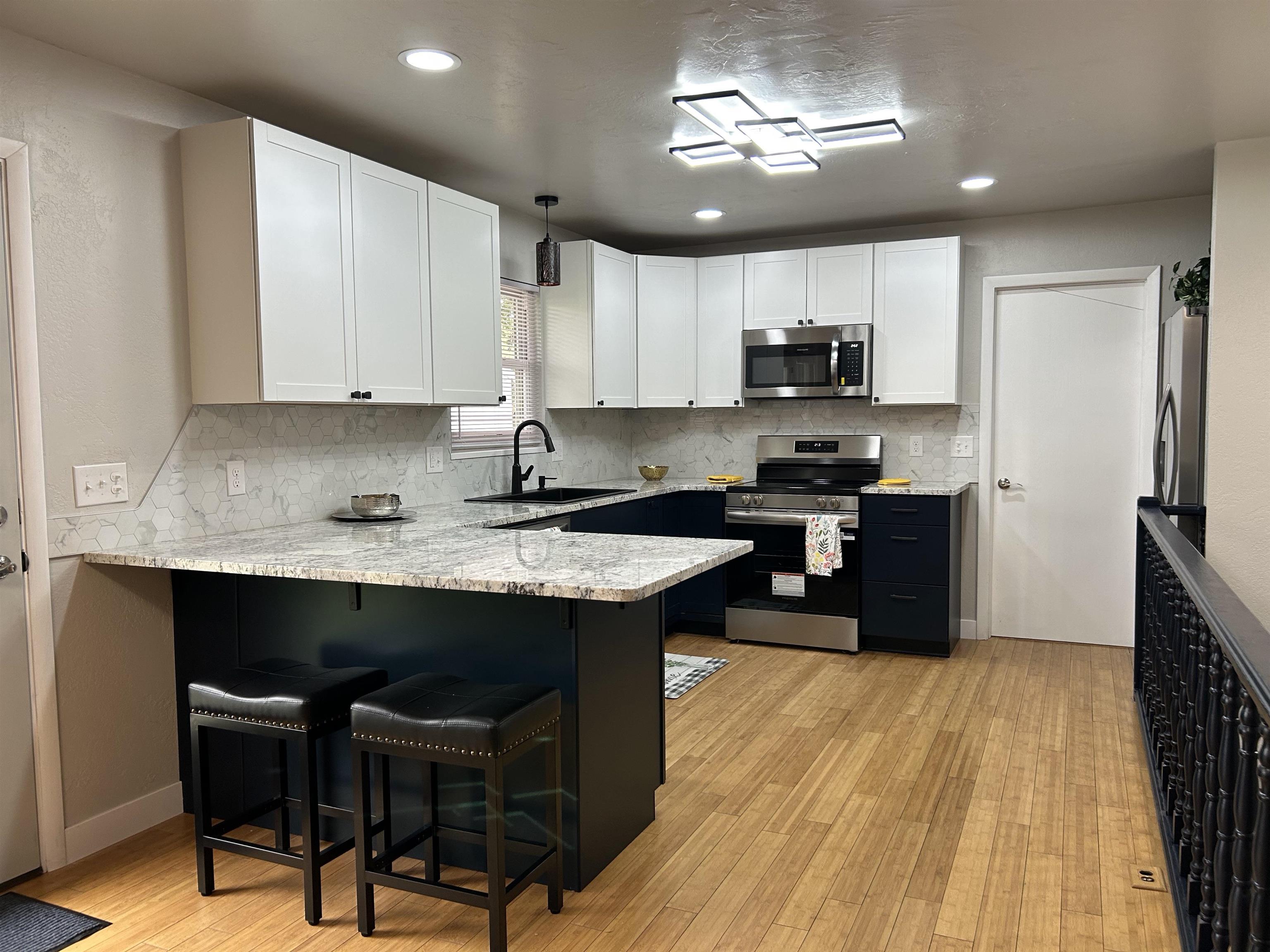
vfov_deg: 53.1
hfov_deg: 67.3
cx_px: 635
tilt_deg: -3.6
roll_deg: +0.6
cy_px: 476
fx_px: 954
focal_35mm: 26
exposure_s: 1/121
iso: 100
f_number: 1.5
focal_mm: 5.7
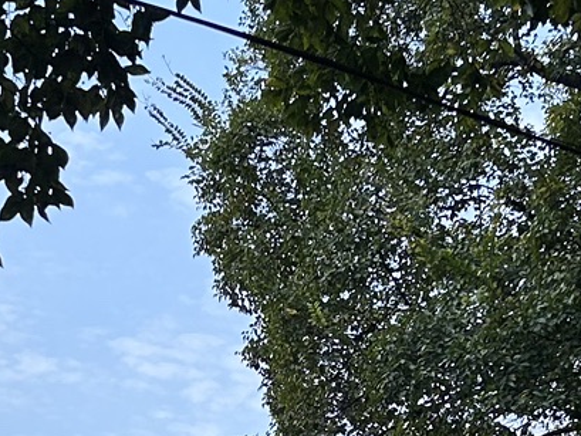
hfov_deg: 15.5
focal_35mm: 127
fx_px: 2132
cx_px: 281
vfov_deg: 11.4
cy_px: 554
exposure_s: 1/2994
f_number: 1.5
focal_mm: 5.7
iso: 50
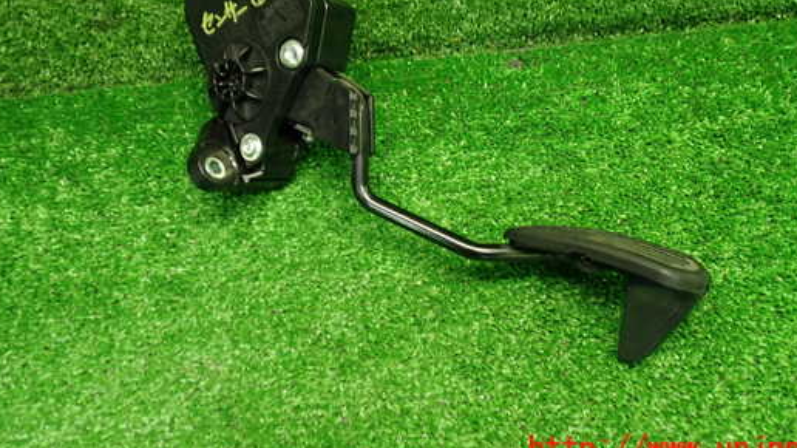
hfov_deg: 52.8
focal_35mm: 38
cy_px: 122
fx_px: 803
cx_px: 414
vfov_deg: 30.7
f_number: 2.3
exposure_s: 1/30
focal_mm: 5.4
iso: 250
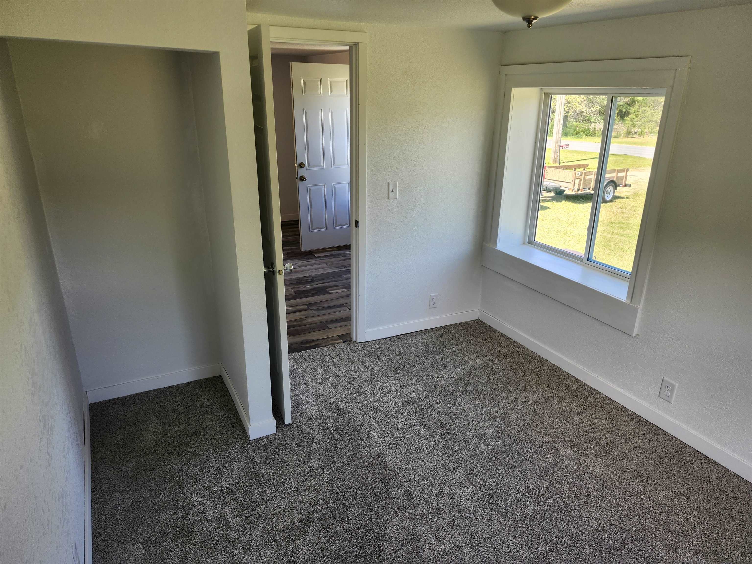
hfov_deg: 73.9
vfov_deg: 58.9
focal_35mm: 23
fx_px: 500
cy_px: 282
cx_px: 376
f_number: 1.8
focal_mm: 5.54
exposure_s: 1/180
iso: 80
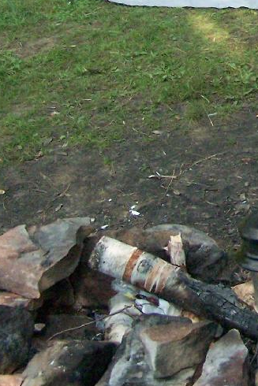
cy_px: 46
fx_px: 1182
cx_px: 344
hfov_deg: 12.1
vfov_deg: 18.3
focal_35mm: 110
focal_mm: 6.3
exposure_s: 1/640
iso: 400
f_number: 2.8
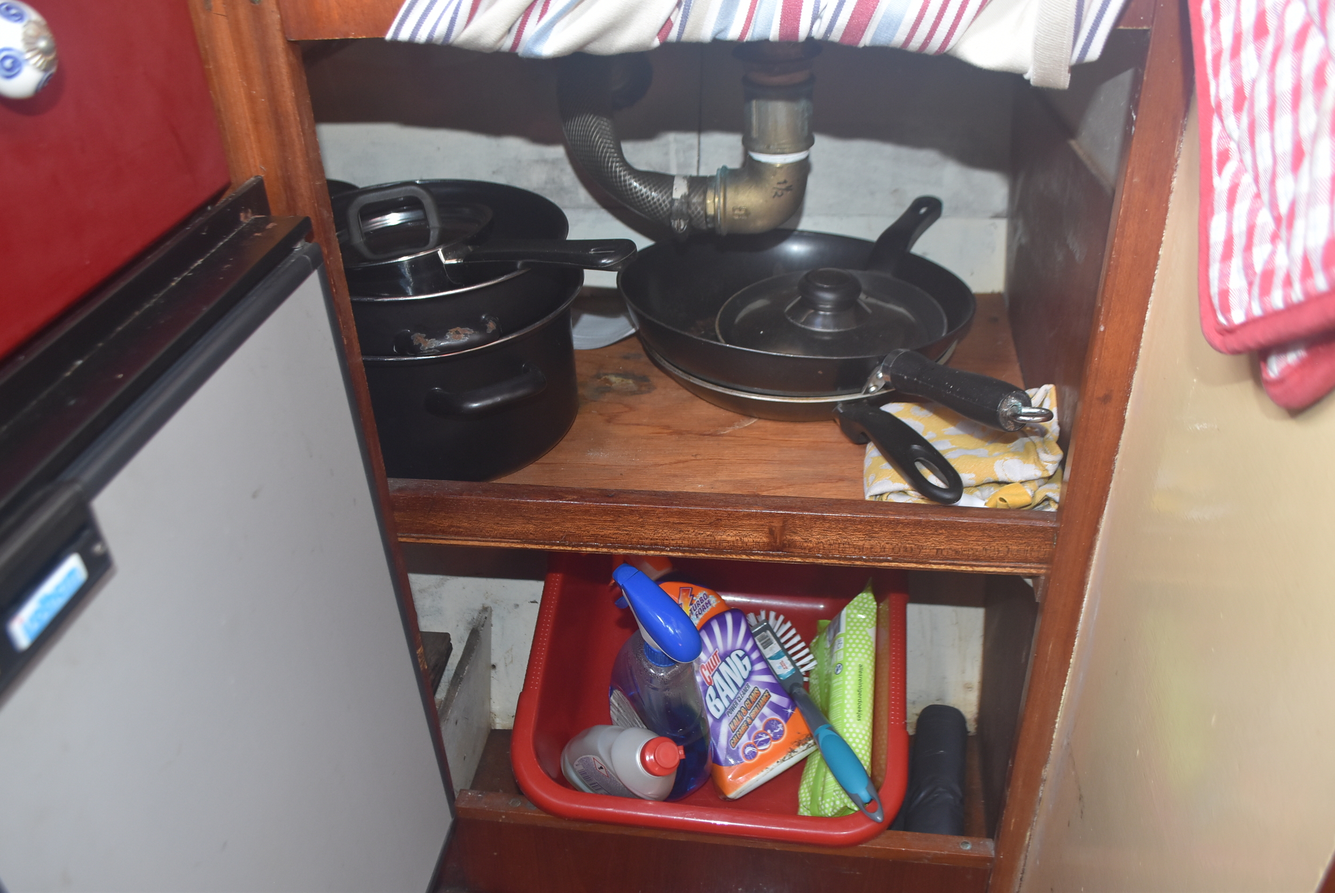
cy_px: 446
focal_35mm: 30
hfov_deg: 61.9
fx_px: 1113
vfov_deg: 43.7
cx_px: 668
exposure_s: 1/80
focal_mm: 20
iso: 800
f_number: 4.5
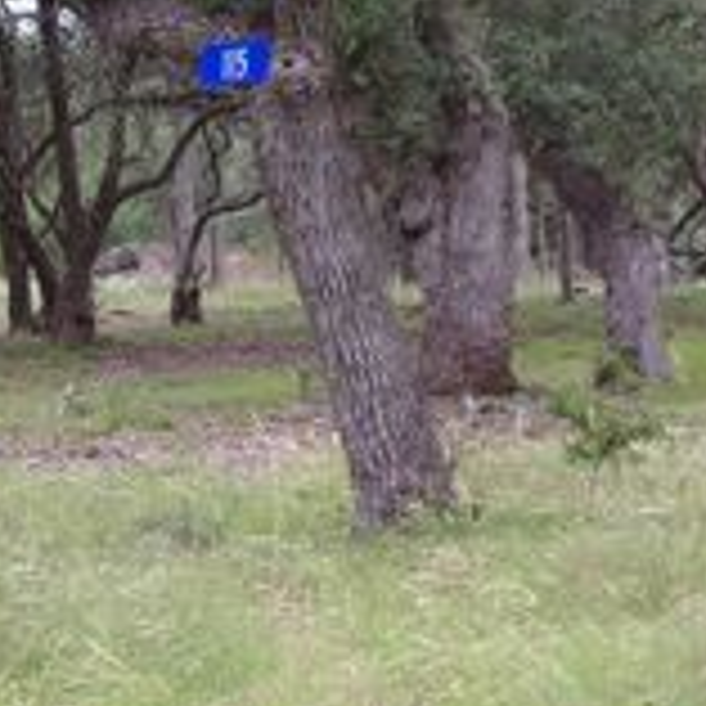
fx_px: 3507
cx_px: 216
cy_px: 34
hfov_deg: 11.5
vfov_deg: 11.4
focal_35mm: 152
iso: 80
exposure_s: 1/105
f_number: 4.3
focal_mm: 9.8
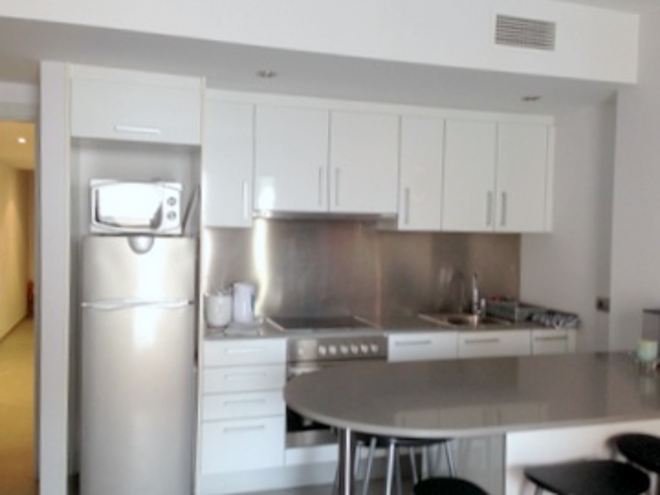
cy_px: 248
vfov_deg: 42.9
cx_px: 330
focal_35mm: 33
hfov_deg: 55.4
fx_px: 629
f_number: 2.4
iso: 100
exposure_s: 1/20
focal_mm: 4.12
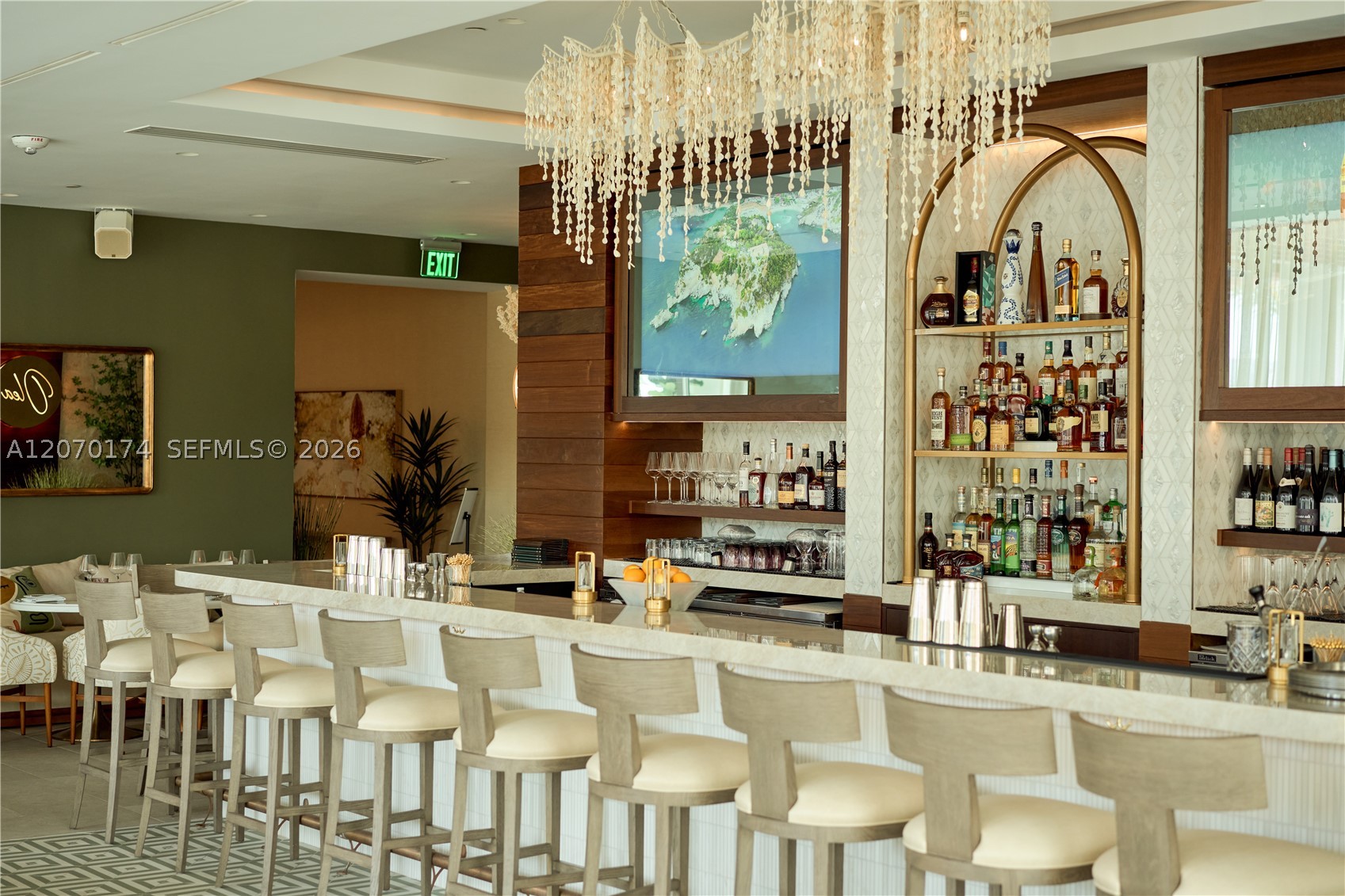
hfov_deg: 36.2
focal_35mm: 55
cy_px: 448
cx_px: 672
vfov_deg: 24.6
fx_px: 2055
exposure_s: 1/250
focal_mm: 55
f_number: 3.2
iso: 800
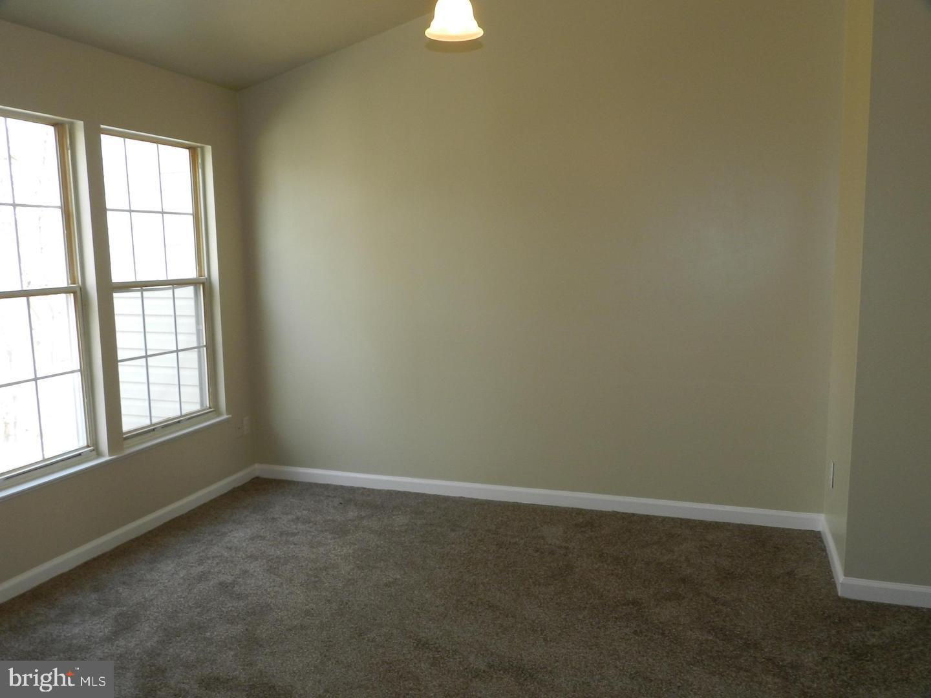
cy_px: 349
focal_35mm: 28
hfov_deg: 63.4
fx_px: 753
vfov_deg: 49.7
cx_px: 466
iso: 160
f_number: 3.6
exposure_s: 1/60
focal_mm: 5
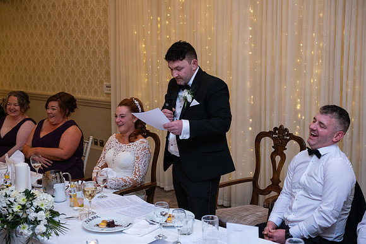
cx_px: 183
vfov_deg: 24.6
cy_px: 122
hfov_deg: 36.2
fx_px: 559
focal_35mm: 55
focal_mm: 55
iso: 1000
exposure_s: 1/160
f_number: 3.5
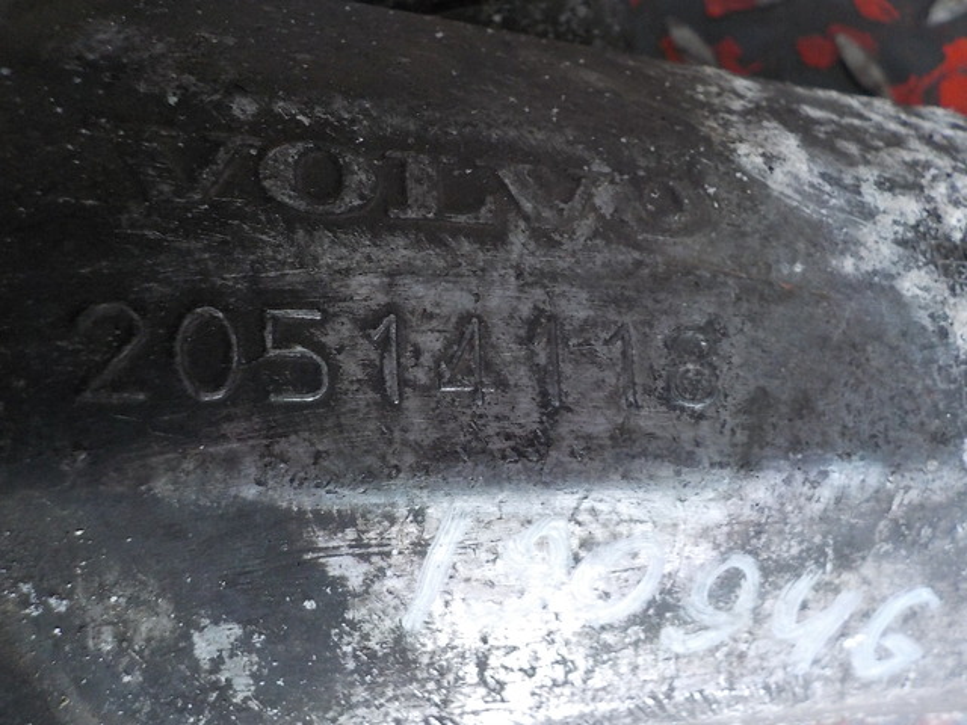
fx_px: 838
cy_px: 362
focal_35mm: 30
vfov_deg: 46.8
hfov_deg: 60.0
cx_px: 484
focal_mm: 4.1
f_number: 3.3
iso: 400
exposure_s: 1/25
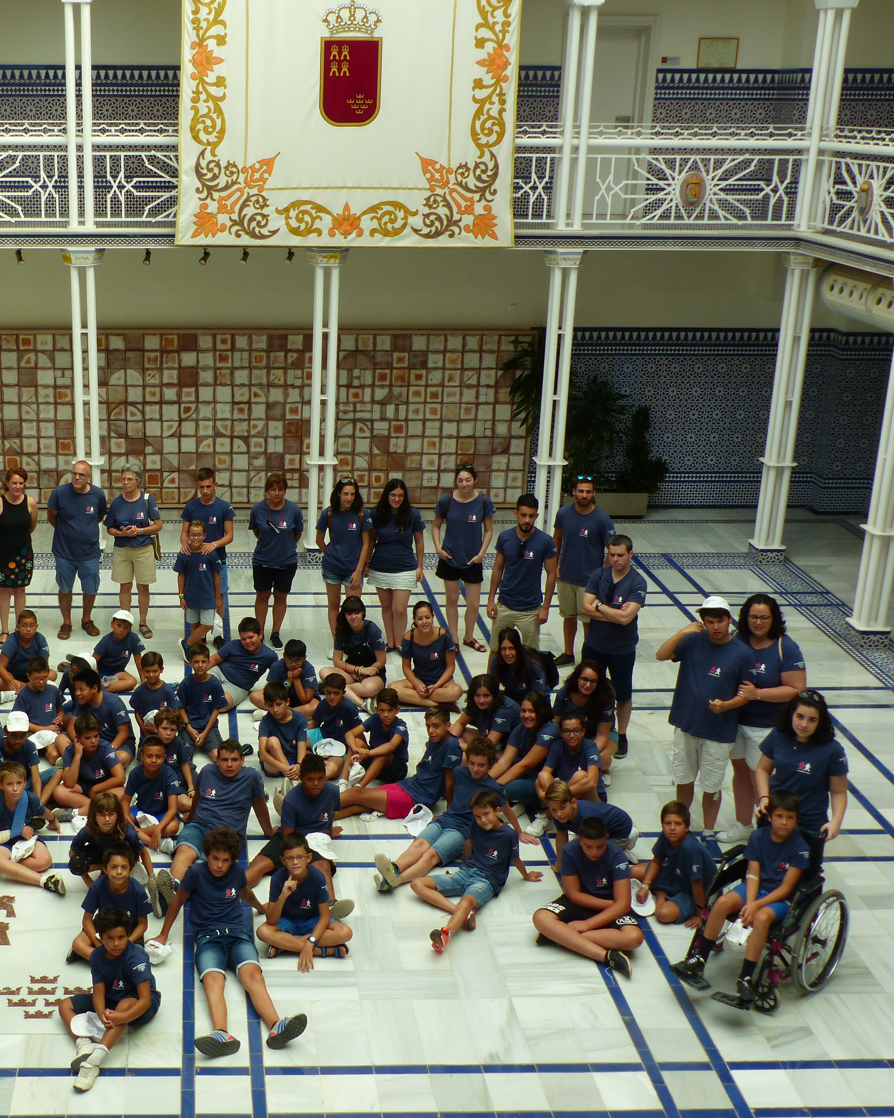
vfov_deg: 43.8
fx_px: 1389
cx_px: 205
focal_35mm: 42
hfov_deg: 34.8
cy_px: 560
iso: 100
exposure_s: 1/200
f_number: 4
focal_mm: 5.8
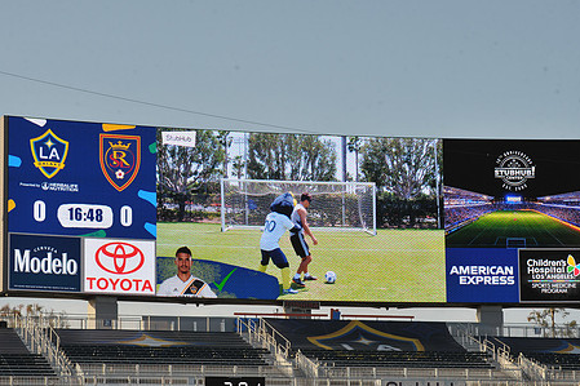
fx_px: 2287
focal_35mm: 142
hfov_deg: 14.5
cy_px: 217
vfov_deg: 9.7
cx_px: 291
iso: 400
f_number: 11
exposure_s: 1/500
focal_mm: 110
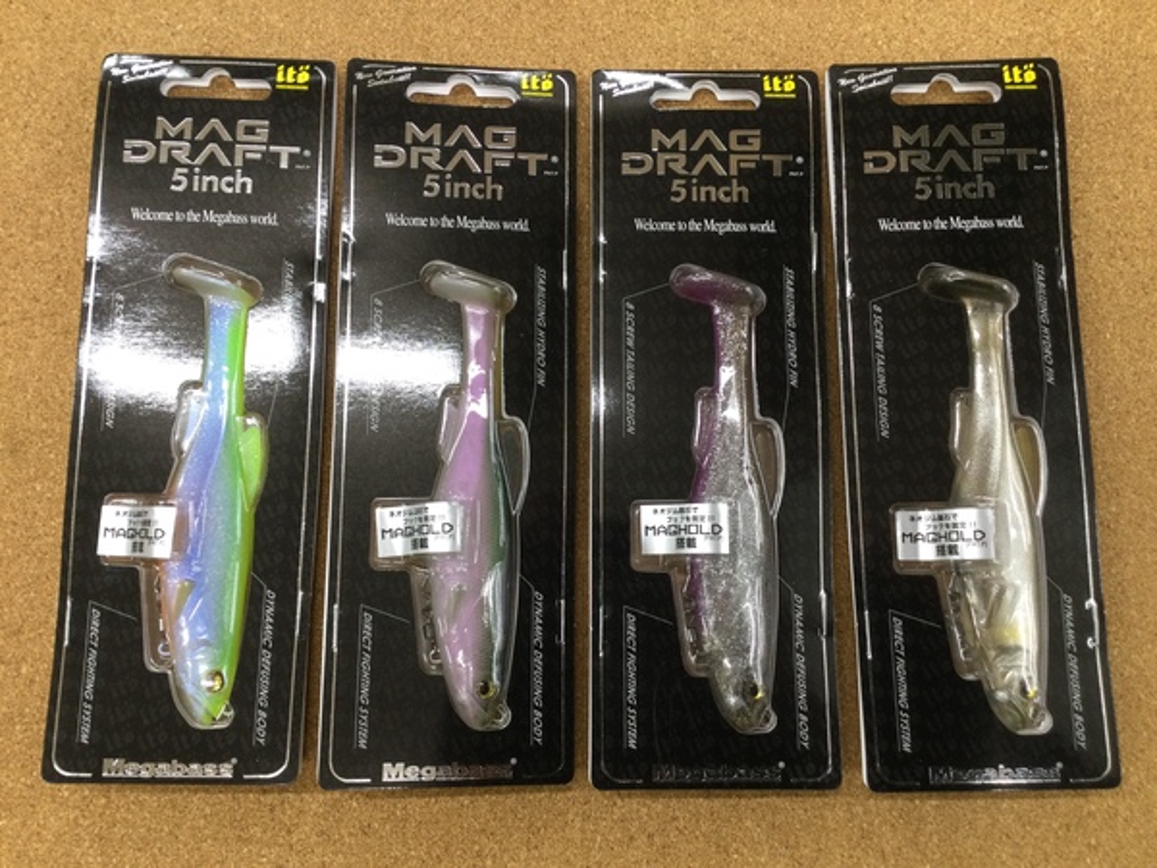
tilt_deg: -84.8
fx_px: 1036
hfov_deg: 58.4
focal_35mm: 31
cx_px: 578
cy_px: 434
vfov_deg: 45.4
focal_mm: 3.3
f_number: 2.4
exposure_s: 1/30
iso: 50
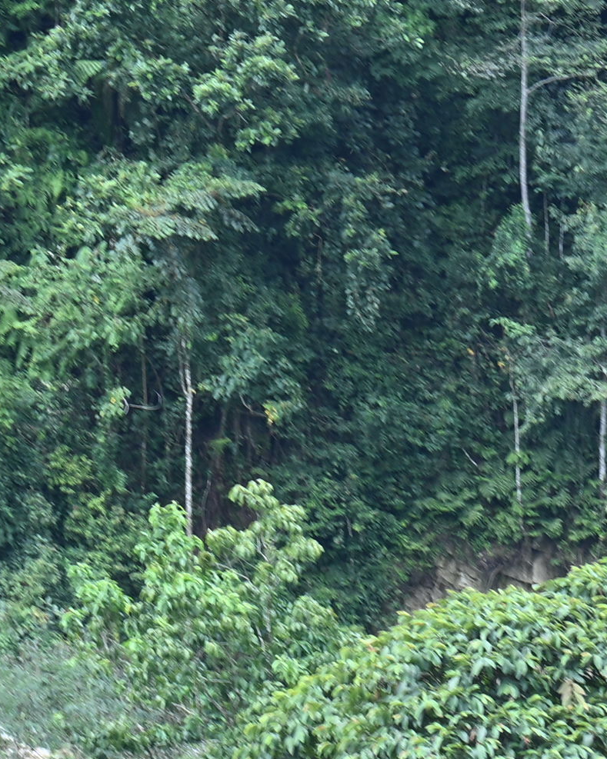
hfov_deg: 3.2
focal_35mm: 483
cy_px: 1027
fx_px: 10851
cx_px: 381
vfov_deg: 4.0
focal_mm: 82
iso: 72
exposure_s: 1/160
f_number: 4
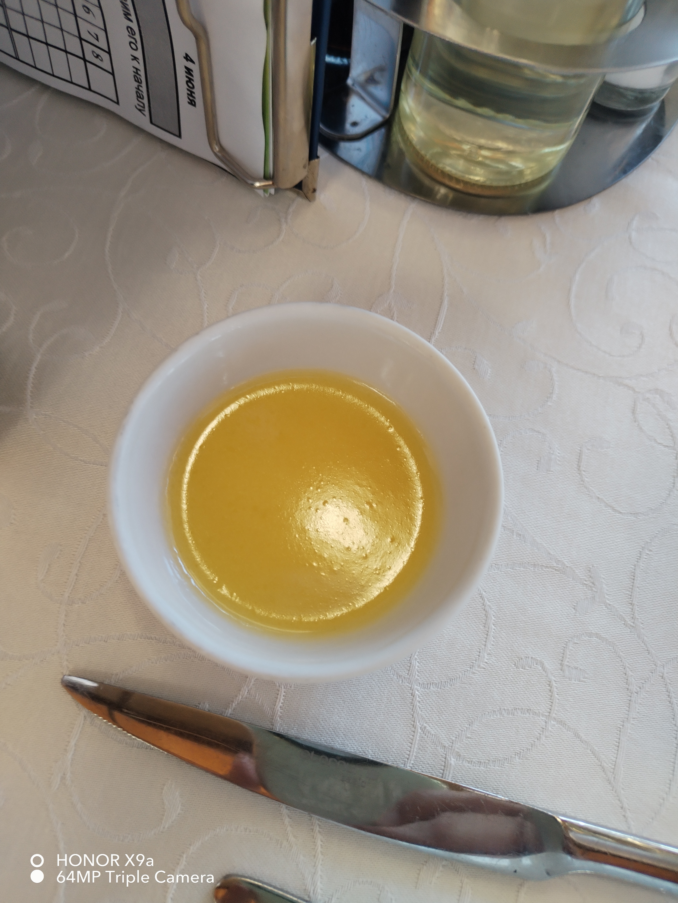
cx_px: 339
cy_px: 452
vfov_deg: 67.3
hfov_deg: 53.1
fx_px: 679
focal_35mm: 26
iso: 285
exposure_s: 1/60
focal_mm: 4.75
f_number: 1.8
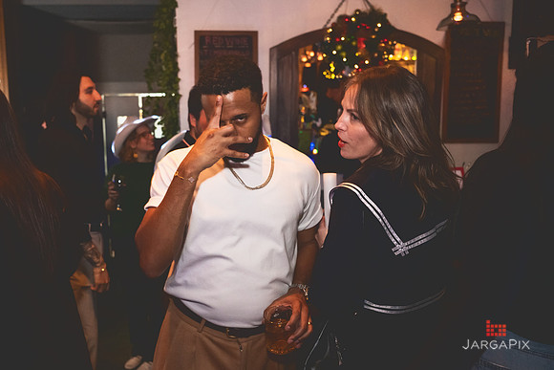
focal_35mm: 30
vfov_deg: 42.9
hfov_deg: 60.6
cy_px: 166
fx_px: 469
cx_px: 225
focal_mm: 24
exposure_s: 1/100
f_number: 2.8
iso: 3200
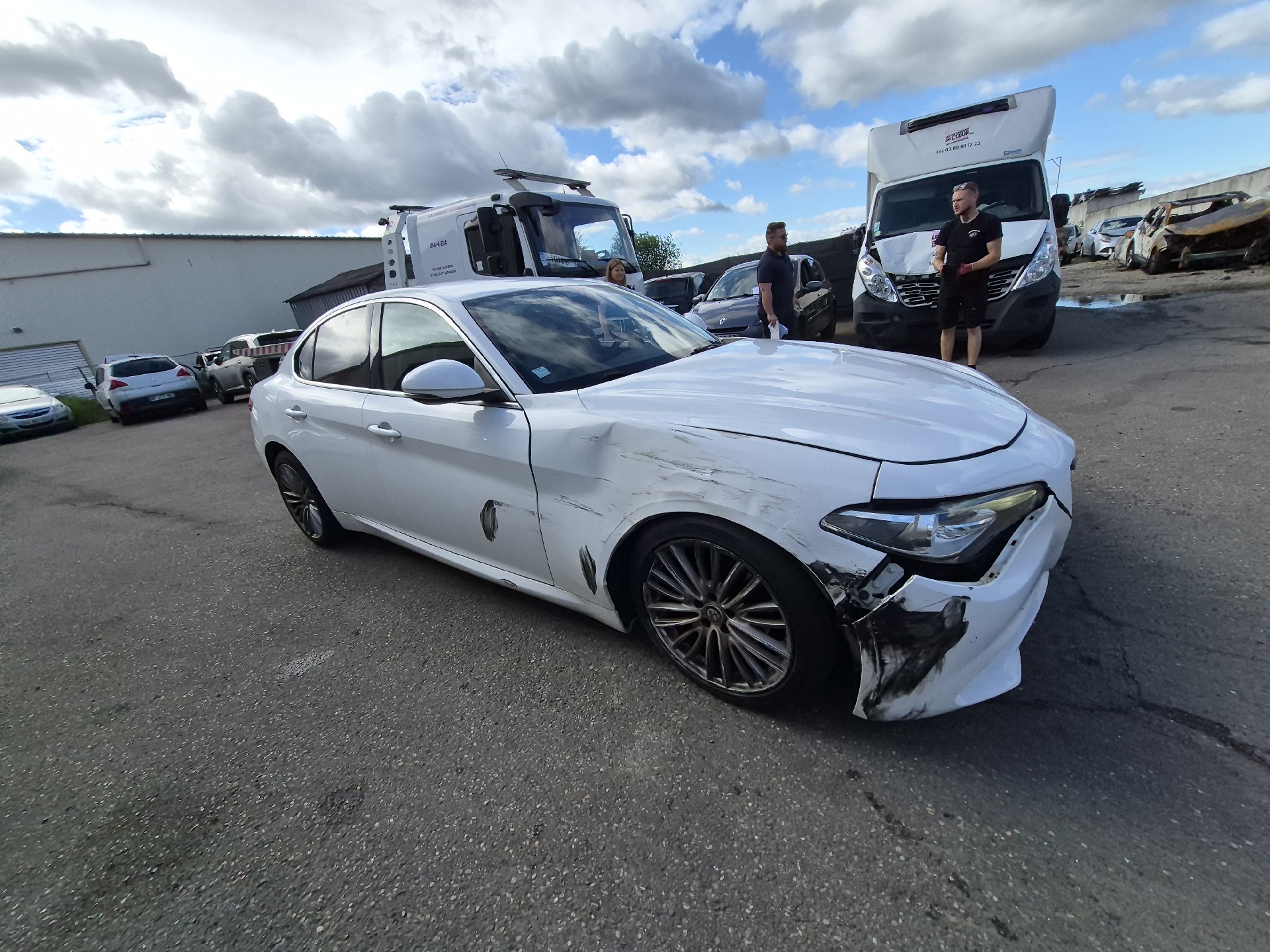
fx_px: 477
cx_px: 635
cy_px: 476
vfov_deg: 89.9
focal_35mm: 13
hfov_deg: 106.2
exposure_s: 1/2500
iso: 40
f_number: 2.2
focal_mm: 1.74
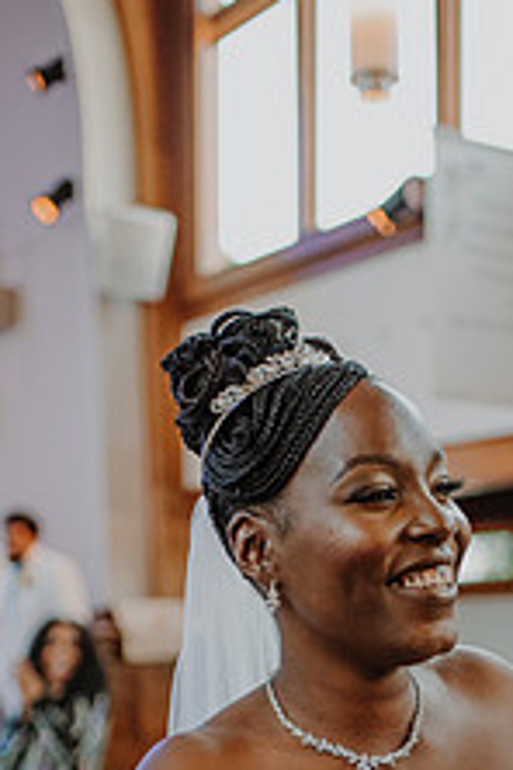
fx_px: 1518
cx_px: 319
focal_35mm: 71
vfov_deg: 27.2
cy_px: 732
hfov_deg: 19.2
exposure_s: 1/1250
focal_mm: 35
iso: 1400
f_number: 1.8
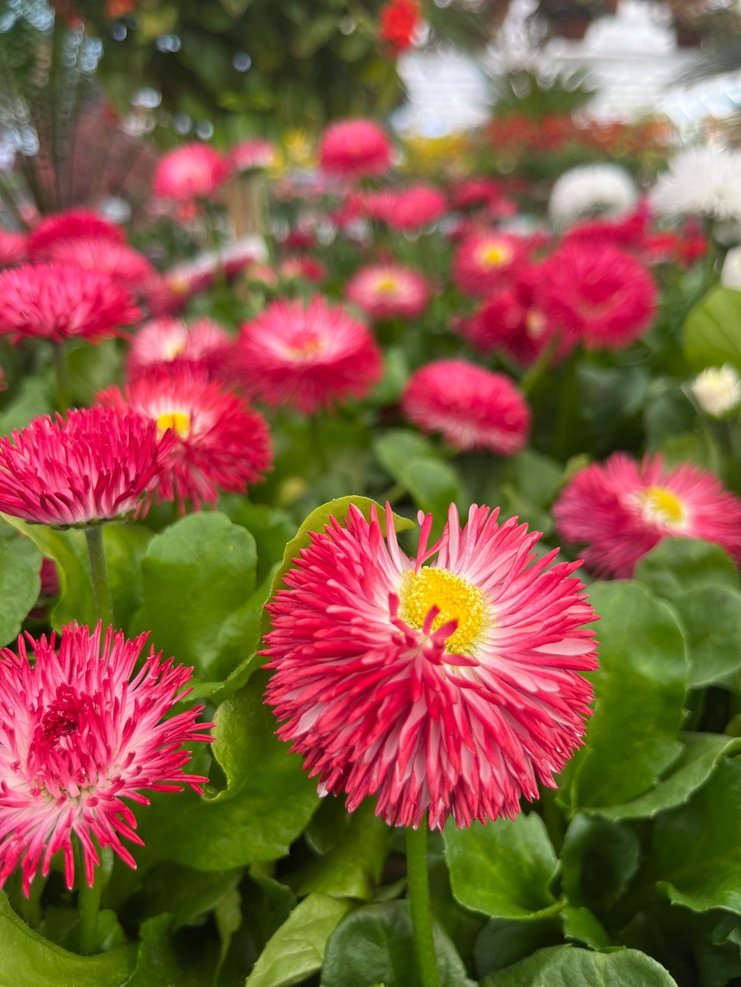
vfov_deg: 67.3
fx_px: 742
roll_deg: -0.4
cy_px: 494
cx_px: 370
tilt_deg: -23.4
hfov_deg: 53.1
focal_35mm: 26
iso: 40
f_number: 1.6
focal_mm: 5.1
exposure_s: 1/268
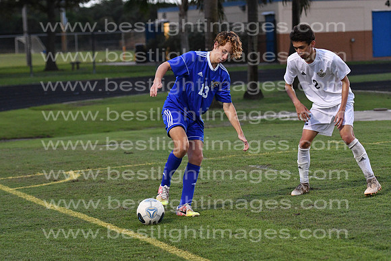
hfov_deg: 16.1
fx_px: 1385
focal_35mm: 128
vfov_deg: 10.8
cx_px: 196
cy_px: 130
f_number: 3.2
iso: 3200
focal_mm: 85
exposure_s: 1/800
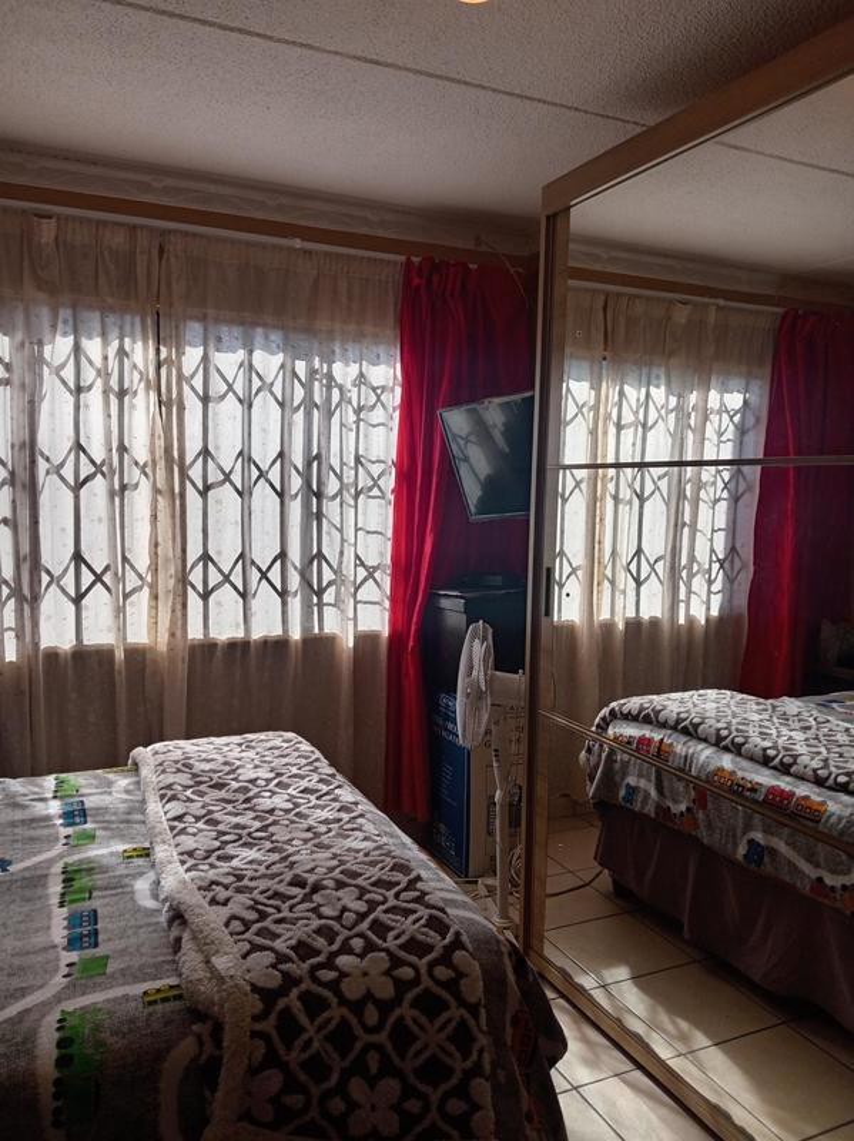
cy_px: 570
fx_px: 889
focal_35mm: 27
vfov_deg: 65.4
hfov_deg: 51.3
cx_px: 427
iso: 102
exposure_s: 1/119
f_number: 1.8
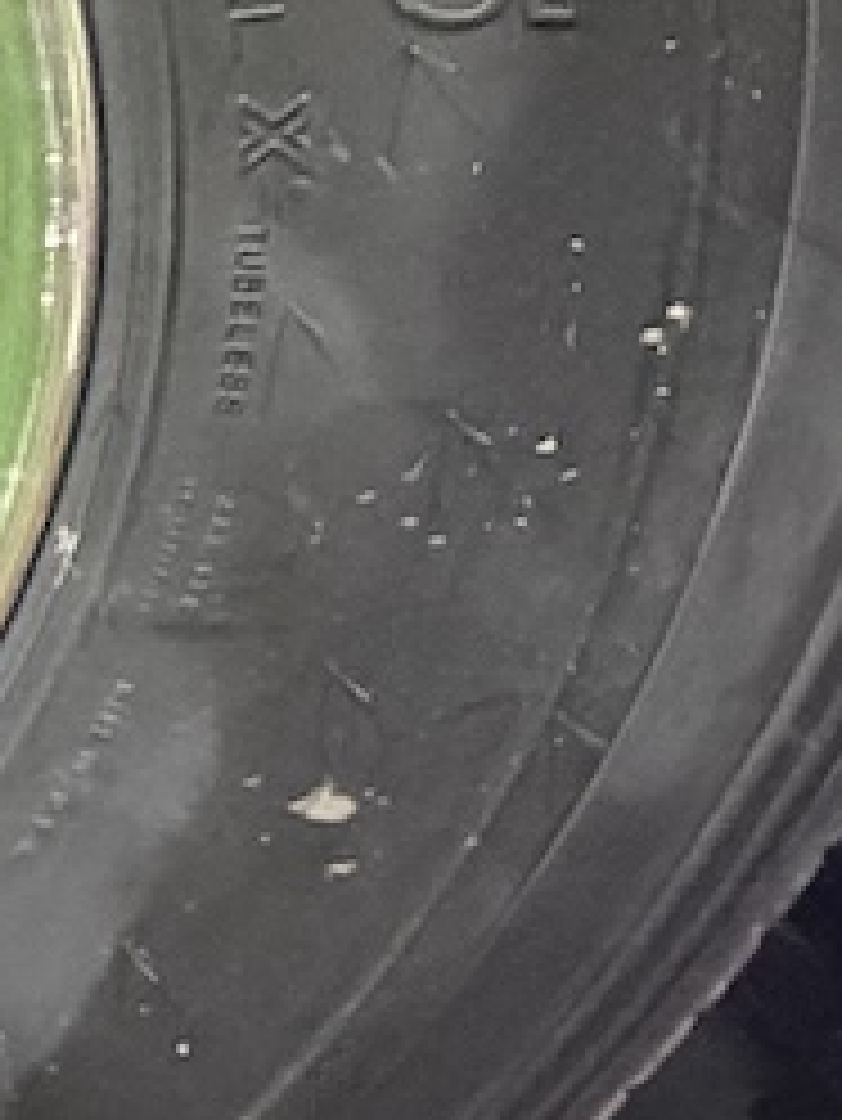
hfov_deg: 14.4
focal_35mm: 75
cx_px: -1067
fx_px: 2430
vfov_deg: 24.1
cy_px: -151
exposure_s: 1/57
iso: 1000
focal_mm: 2.22
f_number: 2.2
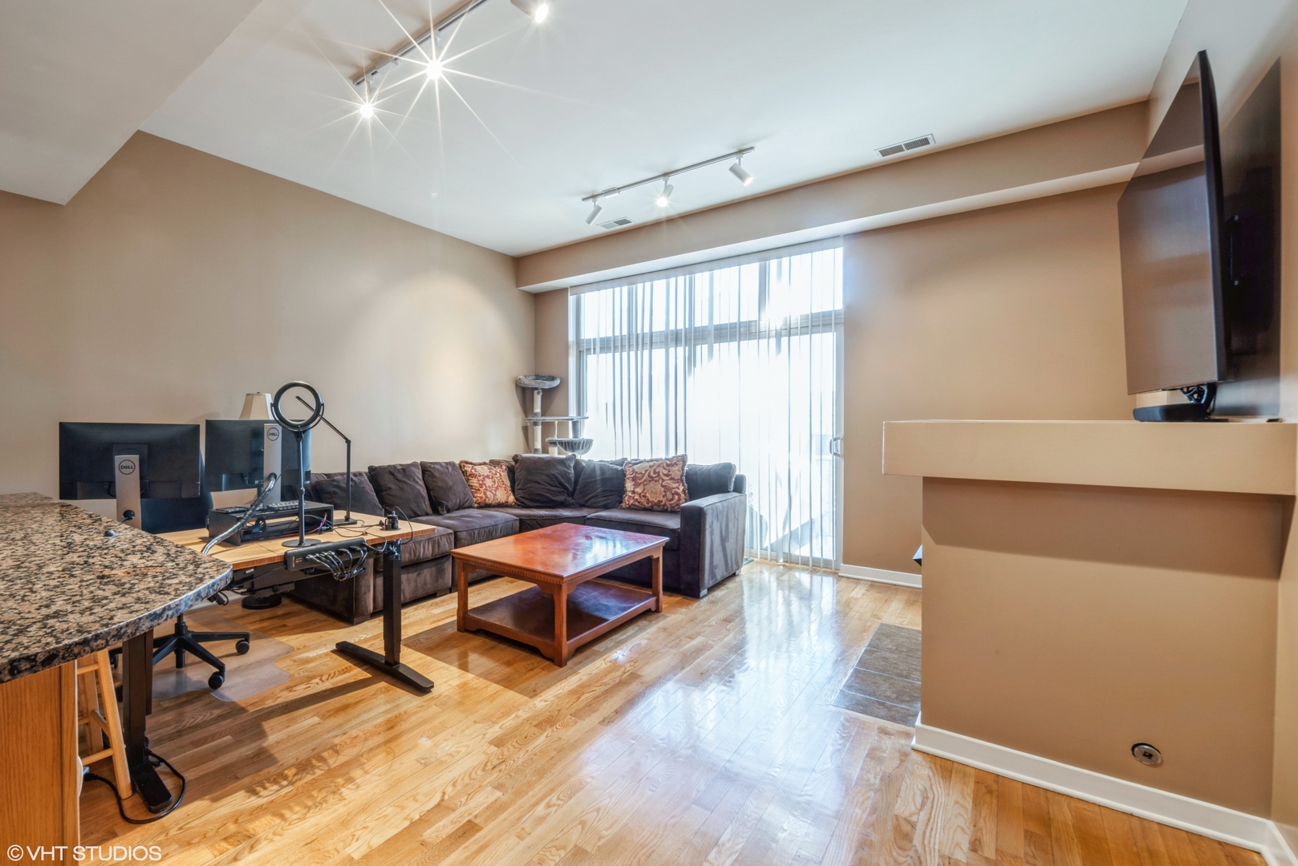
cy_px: 433
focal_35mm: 15
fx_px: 541
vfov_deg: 77.4
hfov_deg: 100.4
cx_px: 649
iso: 100
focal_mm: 15
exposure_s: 1.3
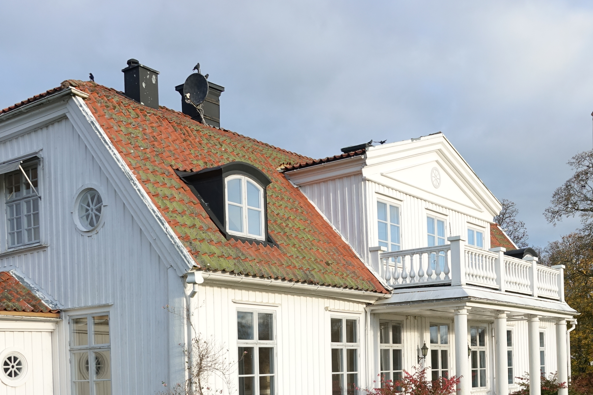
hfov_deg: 42.7
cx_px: 309
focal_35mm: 46
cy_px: 375
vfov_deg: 27.9
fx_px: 758
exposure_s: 1/640
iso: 100
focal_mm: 8.87
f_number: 2.5
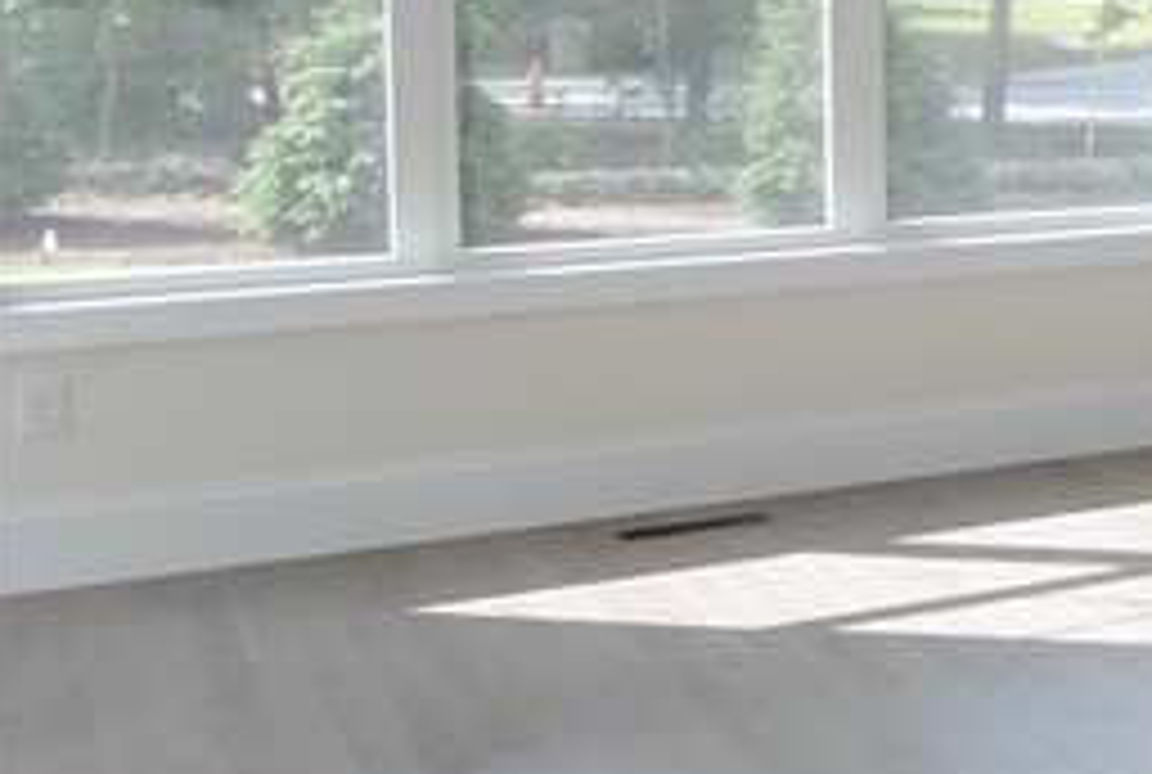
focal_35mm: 78
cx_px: 2290
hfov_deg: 18.0
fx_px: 2502
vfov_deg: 17.3
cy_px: 83
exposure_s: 1/125
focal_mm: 13
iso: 200
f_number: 5.6
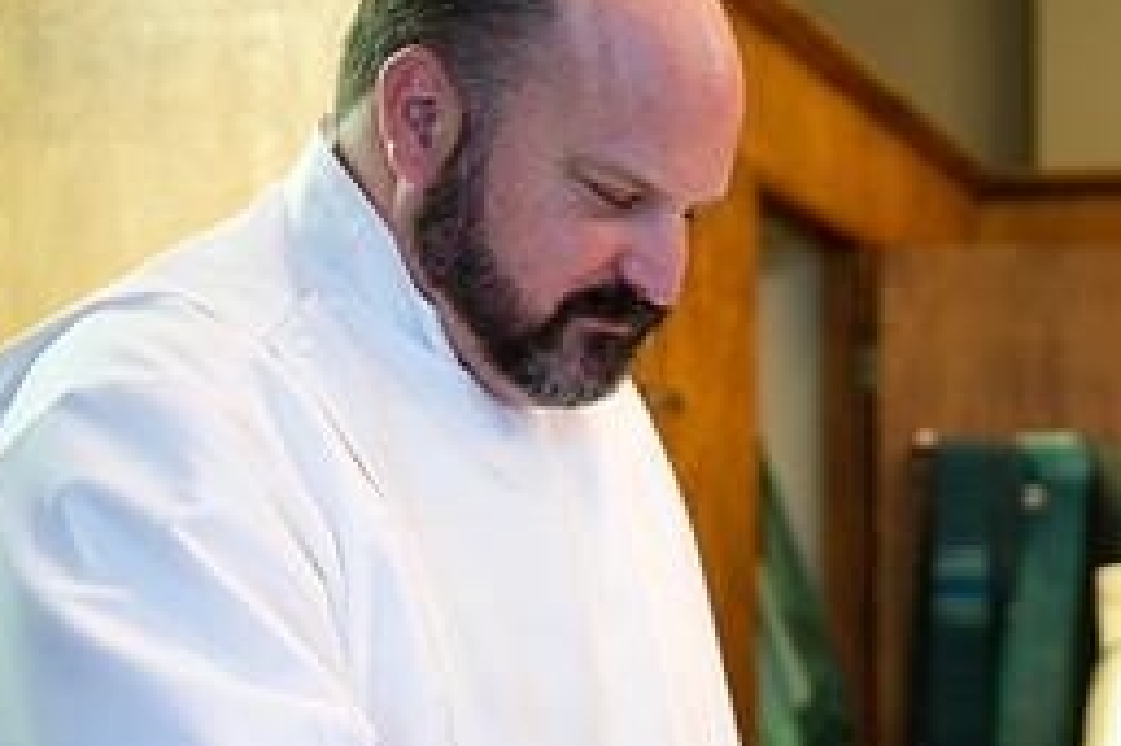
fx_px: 2458
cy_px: 676
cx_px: 990
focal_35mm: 79
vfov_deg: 17.0
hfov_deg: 25.0
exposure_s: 1/60
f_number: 2.8
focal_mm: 35
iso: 2000
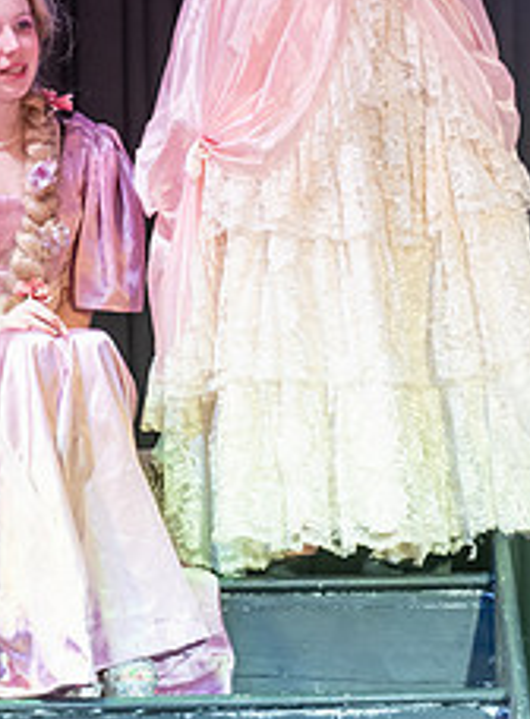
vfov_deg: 5.5
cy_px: 44
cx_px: 304
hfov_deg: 4.1
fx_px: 7475
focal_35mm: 362
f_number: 2.8
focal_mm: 115
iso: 1600
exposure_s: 1/400
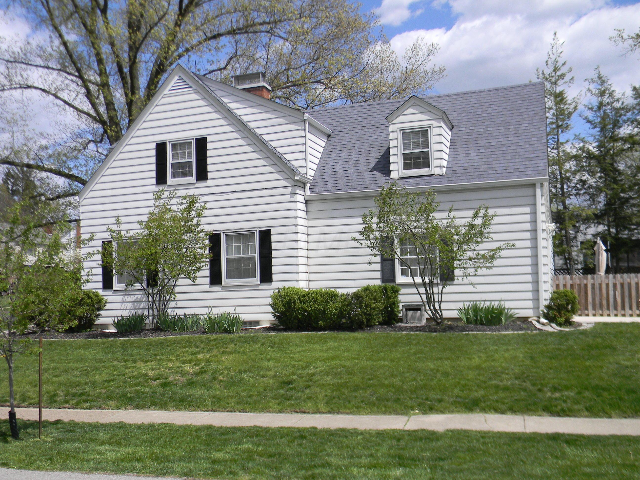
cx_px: 320
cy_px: 240
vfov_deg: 39.7
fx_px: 666
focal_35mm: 36
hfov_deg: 51.4
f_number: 7.4
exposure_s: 1/258
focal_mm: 6.4
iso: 80
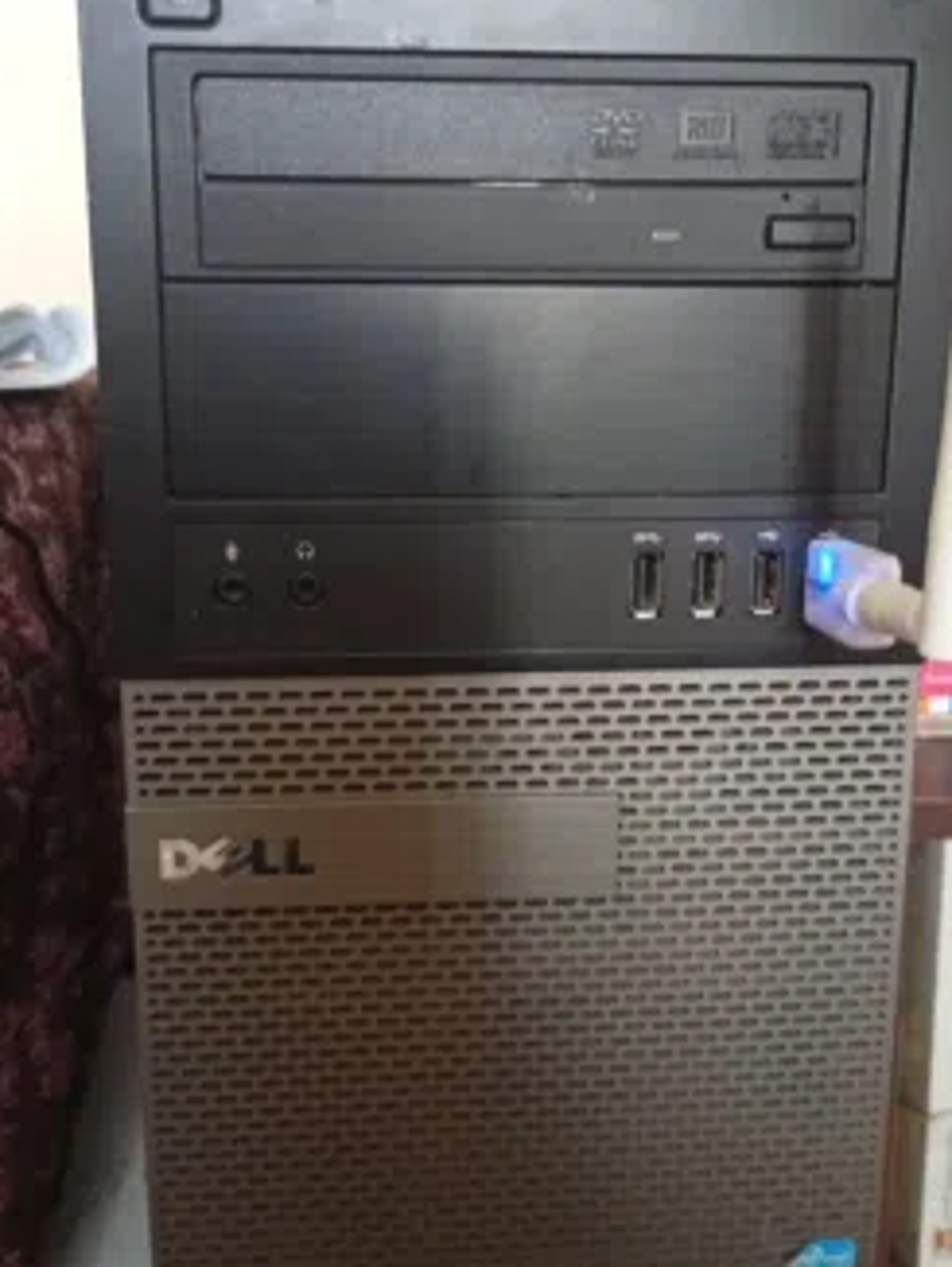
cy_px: 606
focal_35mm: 33
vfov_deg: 55.3
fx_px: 1208
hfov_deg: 43.0
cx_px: 478
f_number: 1.8
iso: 369
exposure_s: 1/33.3
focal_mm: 3.84
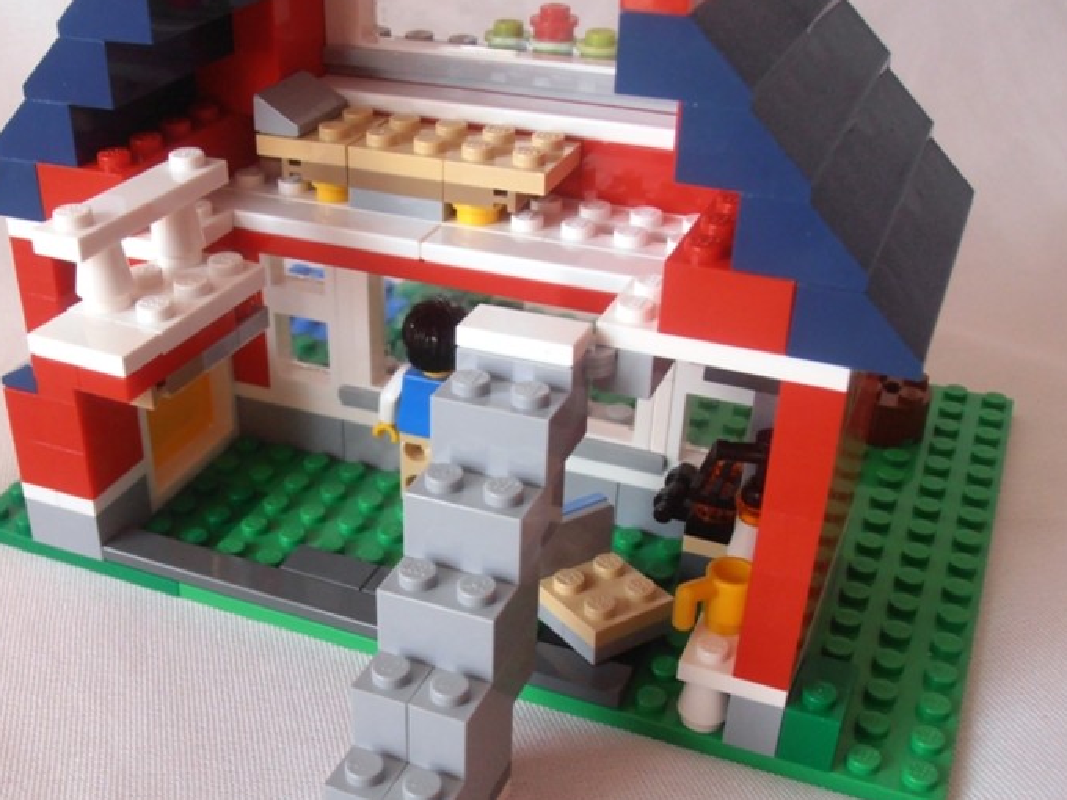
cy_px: 522
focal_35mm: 49
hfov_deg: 38.6
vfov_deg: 29.5
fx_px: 1510
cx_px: 388
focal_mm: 6.61
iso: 125
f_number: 3.9
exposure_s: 1/30
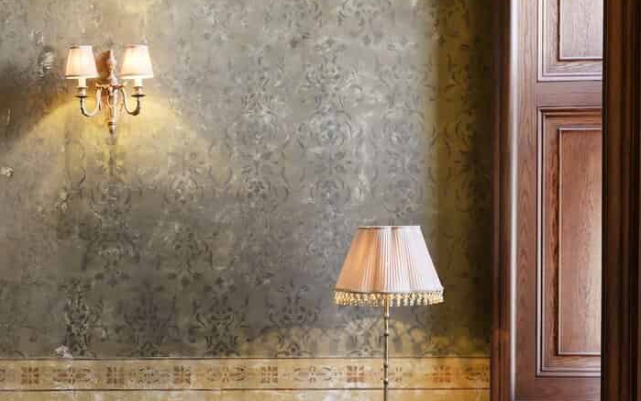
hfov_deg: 24.3
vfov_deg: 15.4
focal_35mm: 84
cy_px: 321
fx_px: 1468
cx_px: 135
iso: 200
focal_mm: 32
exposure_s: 1.6
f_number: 10
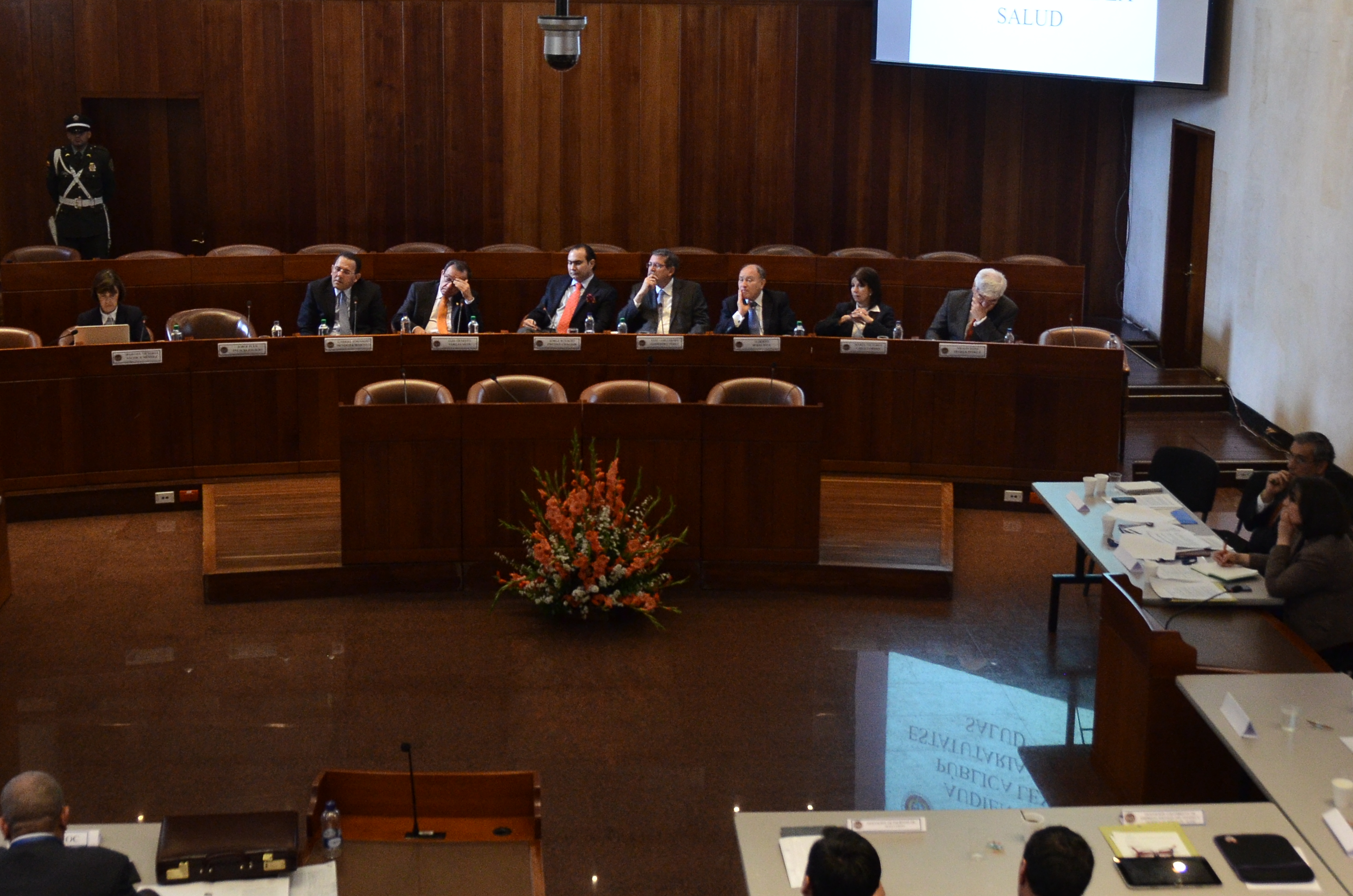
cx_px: 712
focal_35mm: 50
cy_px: 297
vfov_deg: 26.7
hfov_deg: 39.7
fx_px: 1875
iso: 1250
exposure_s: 1/125
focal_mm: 20
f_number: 3.5
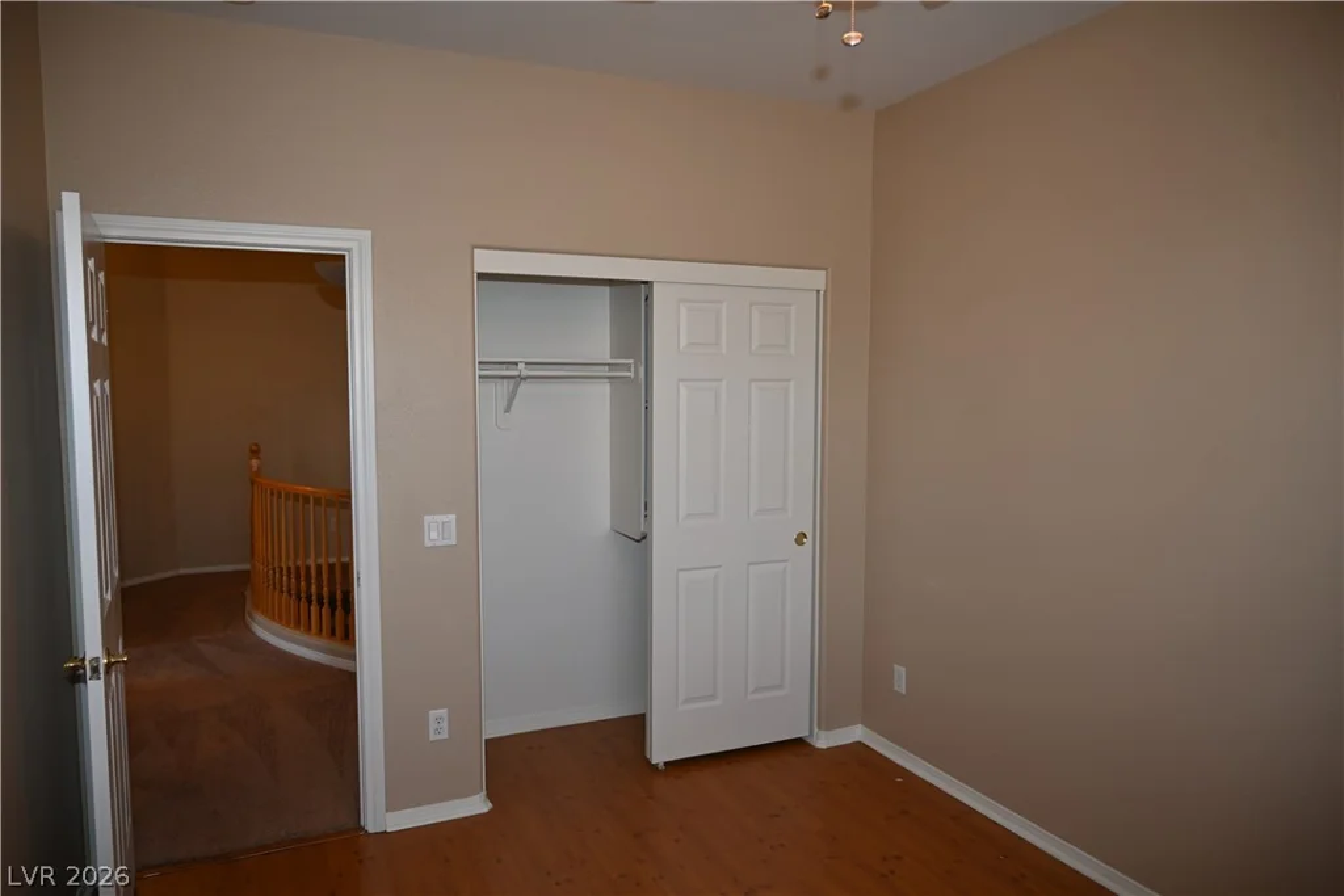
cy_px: 448
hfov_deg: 73.7
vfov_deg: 53.1
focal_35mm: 24
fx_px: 896
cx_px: 672
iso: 320
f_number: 4
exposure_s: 1/60
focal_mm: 24
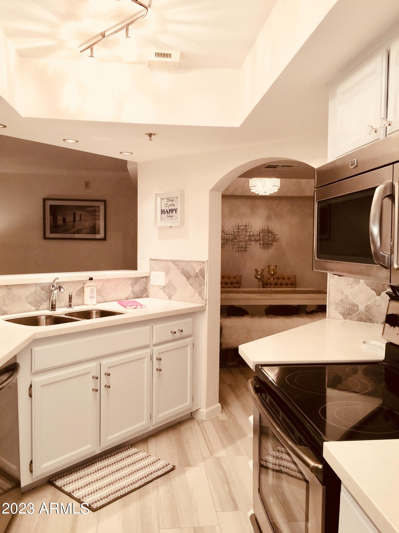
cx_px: 200
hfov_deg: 48.2
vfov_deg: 61.7
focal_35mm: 29
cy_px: 266
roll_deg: -1.0
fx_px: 446
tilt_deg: -3.3
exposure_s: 1/30
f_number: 2.2
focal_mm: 4.15
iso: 25
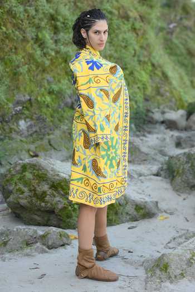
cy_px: 146
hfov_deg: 16.1
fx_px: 691
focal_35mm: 85
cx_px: 98
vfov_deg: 23.9
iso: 160
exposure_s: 1/160
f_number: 3.5
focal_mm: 85
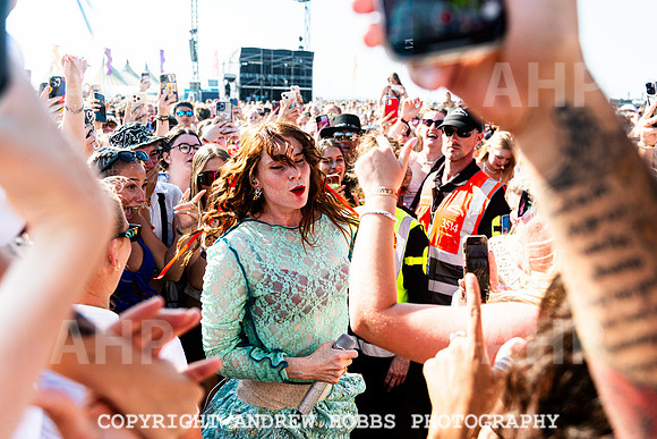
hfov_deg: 60.2
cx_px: 328
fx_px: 566
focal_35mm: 31
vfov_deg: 42.3
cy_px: 220
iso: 400
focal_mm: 31
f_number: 4
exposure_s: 1/5000
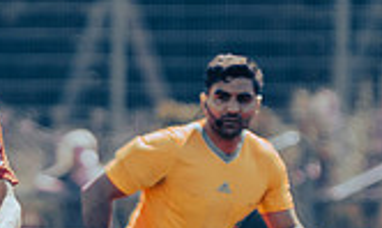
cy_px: 316
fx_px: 16025
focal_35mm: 1559
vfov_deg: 0.8
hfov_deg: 1.4
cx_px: -87
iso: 220
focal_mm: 200
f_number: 3.2
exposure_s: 1/2000
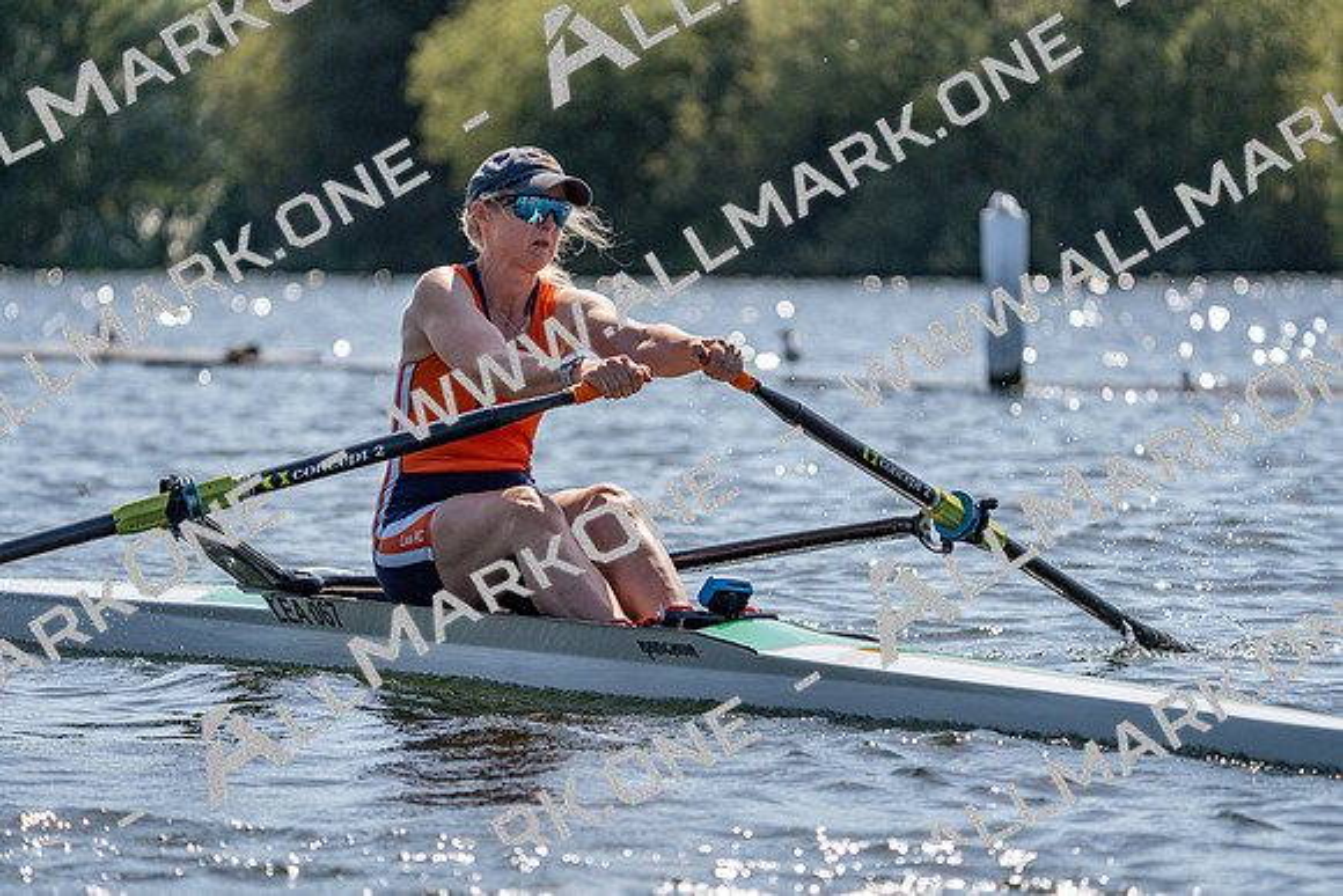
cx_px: 672
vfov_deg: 5.7
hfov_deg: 8.5
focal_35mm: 243
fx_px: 9067
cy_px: 448
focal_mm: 243
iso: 200
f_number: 5.6
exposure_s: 1/2000
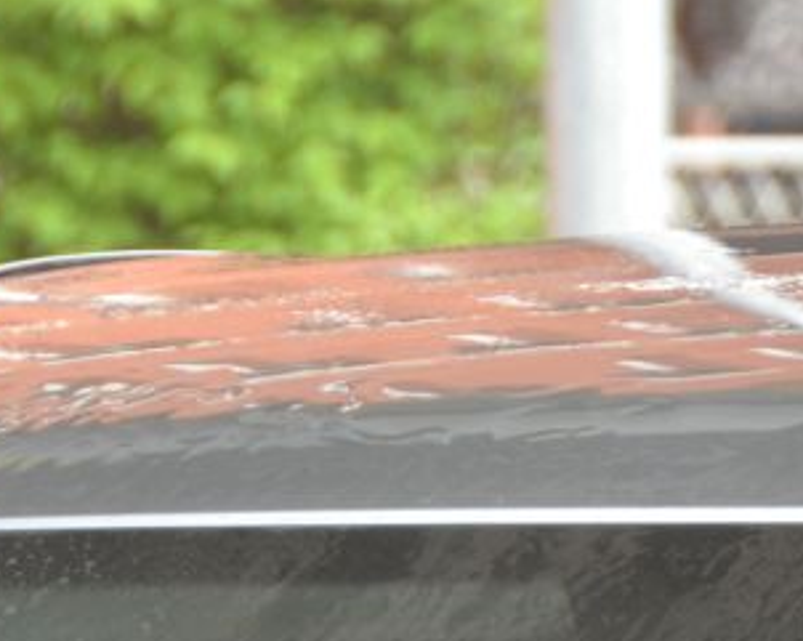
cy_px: 1309
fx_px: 19944
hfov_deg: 2.3
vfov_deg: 1.8
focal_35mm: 840
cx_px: 1532
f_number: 10
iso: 400
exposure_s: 1/100
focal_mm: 120
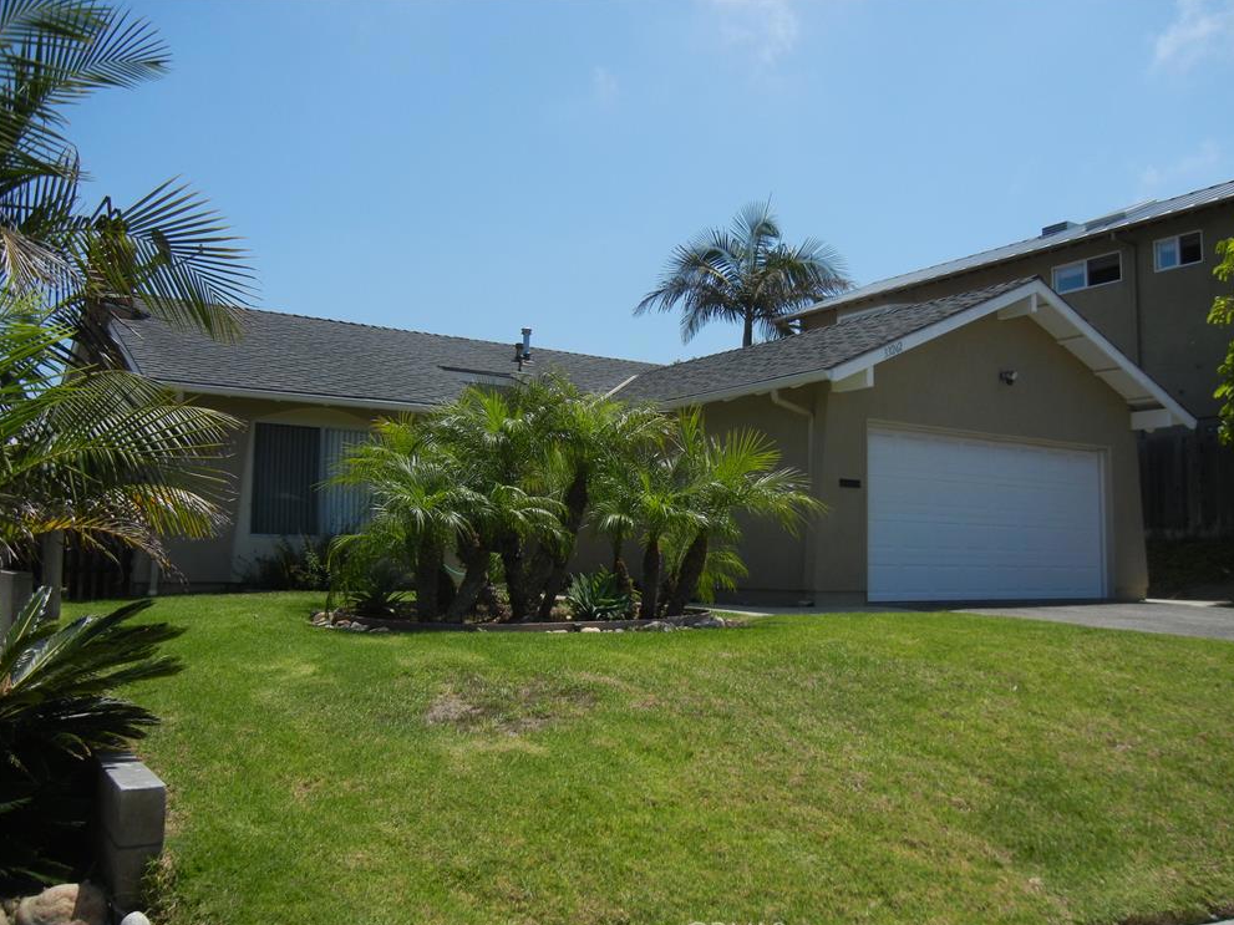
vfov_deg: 45.4
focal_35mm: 31
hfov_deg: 58.4
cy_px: 473
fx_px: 1105
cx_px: 629
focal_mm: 5.4
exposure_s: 1/590
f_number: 7
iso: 160
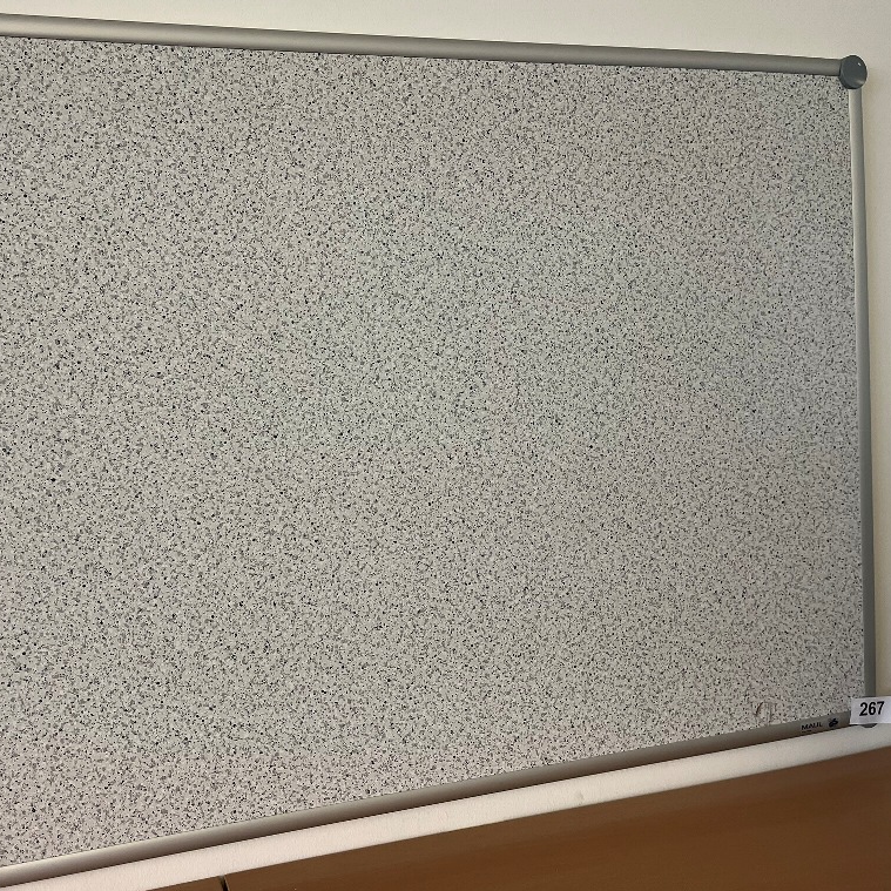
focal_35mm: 31
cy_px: 441
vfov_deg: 52.5
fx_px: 903
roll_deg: +4.4
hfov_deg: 51.9
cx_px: 325
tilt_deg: -1.3
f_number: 1.6
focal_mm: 5.1
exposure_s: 1/100
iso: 125
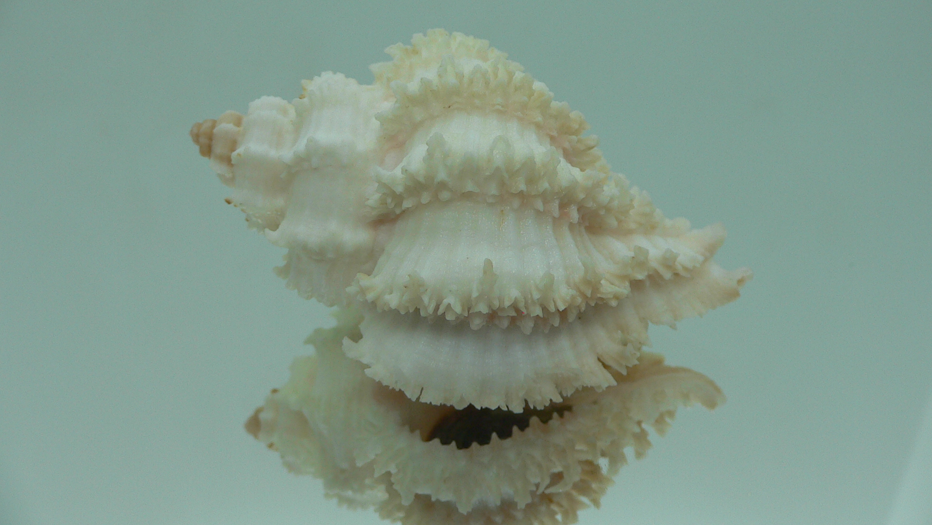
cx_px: 470
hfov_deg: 51.6
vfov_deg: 30.4
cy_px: 242
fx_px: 964
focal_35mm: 39
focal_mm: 4.6
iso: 80
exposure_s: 1/80
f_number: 2.8
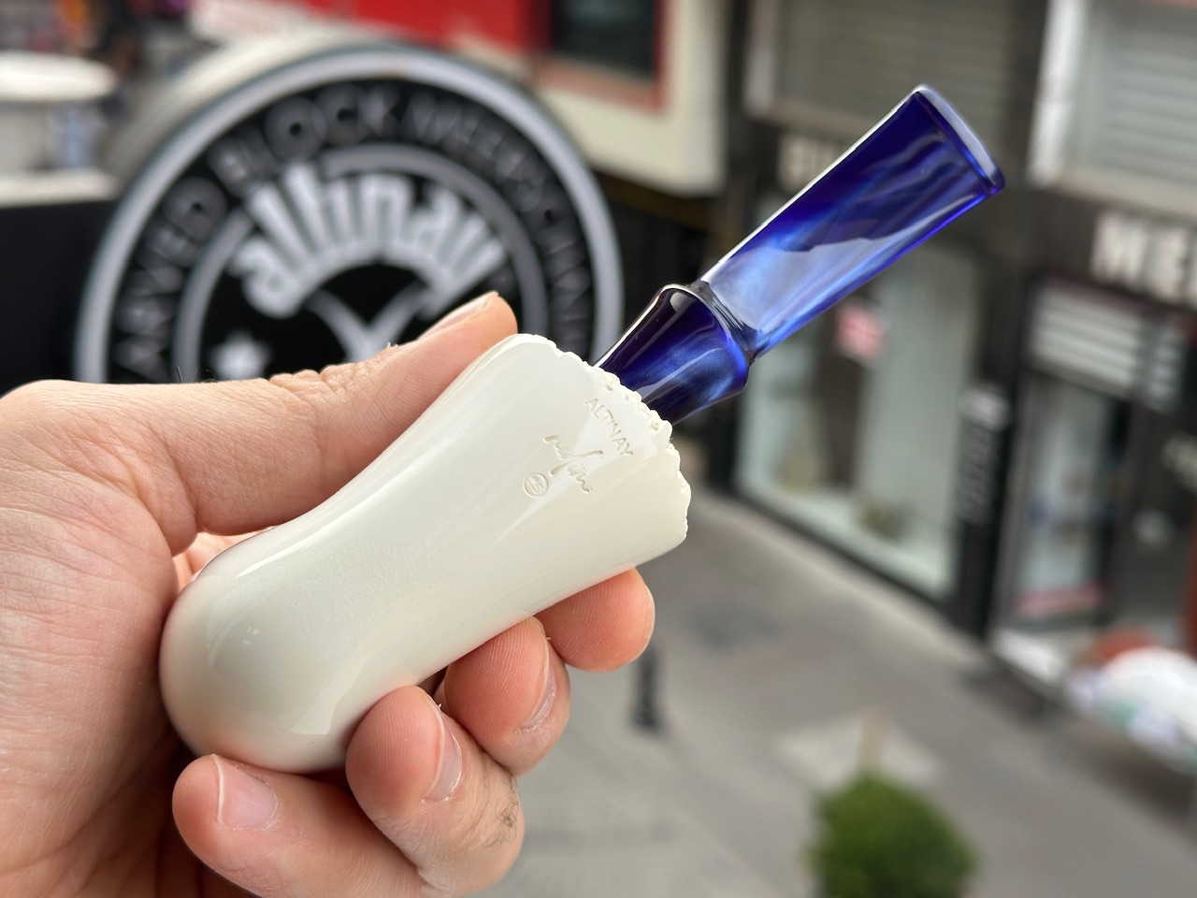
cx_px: 598
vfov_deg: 30.3
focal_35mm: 48
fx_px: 1660
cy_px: 449
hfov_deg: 39.7
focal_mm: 6.86
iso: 64
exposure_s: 1/659
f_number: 1.78
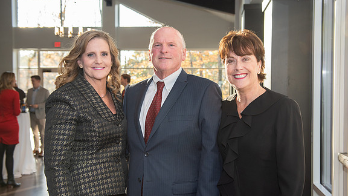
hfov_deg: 47.3
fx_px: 397
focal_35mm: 43
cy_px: 99
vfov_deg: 27.7
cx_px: 186
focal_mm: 38
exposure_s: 1/250
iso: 640
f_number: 4
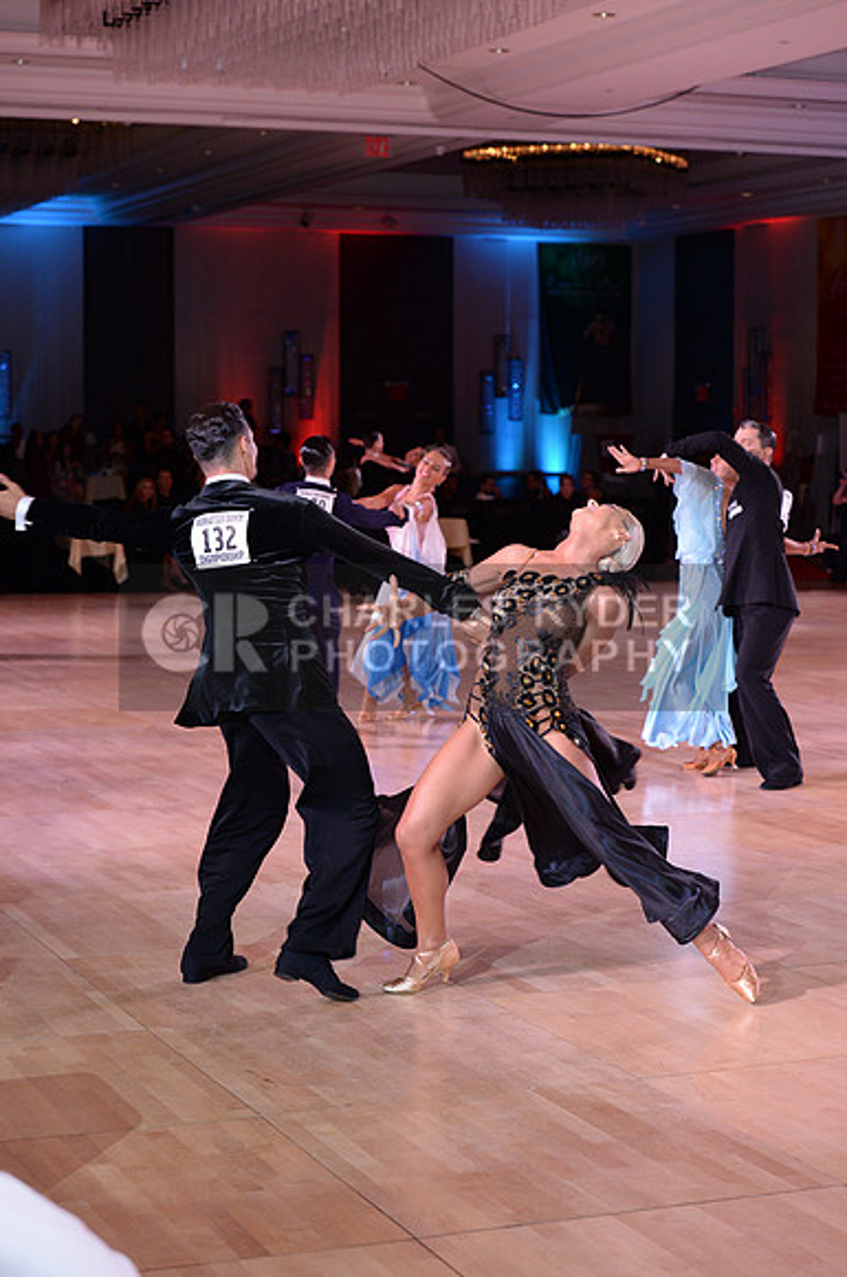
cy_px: 638
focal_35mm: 70
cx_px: 424
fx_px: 2478
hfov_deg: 19.4
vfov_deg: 28.9
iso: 2000
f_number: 4.5
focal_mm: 70
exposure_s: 1/250
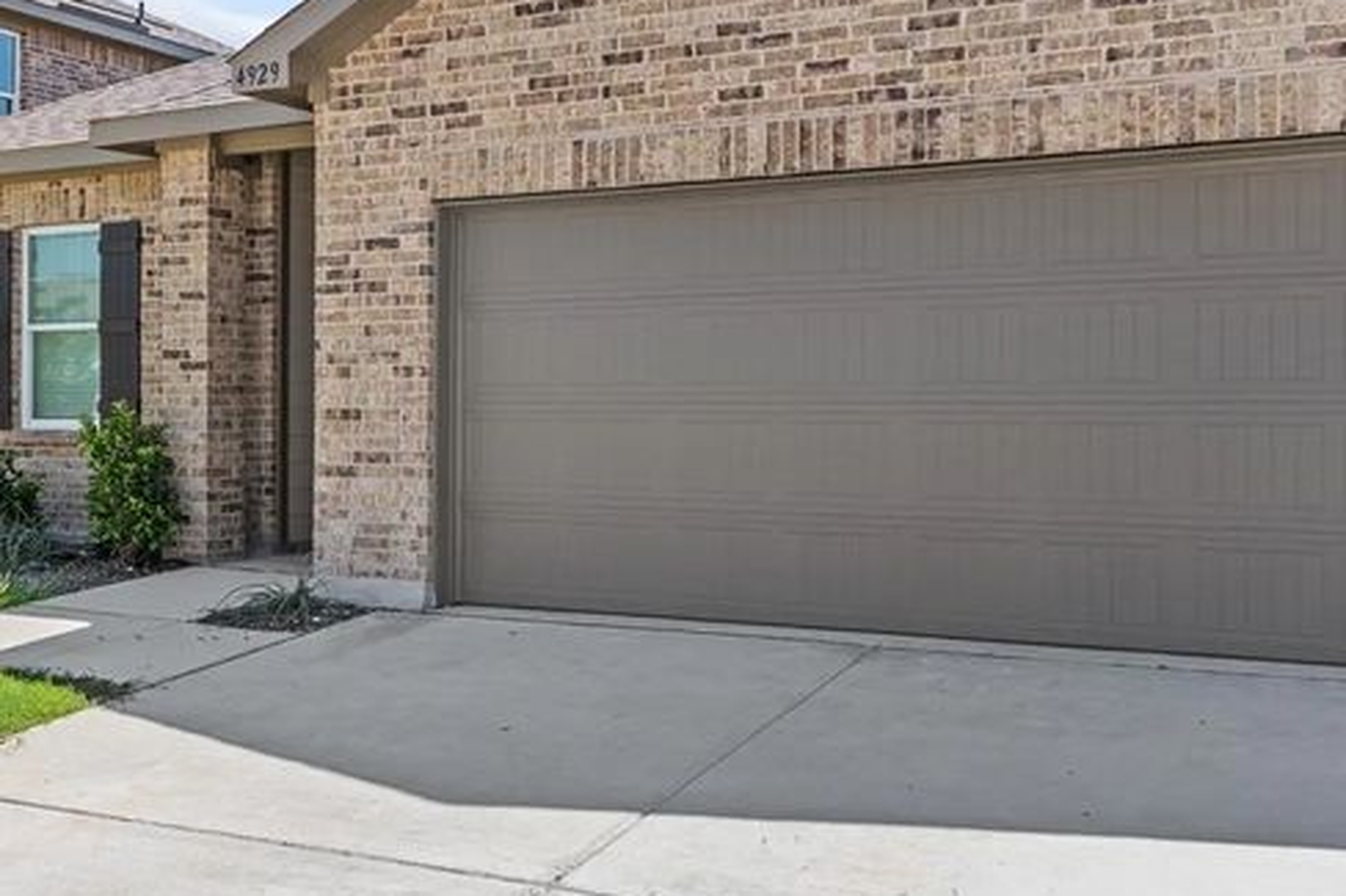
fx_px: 1578
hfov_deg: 45.7
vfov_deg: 31.7
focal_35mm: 42
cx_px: 485
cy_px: 438
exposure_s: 1/400
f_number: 2.8
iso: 80
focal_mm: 13.4
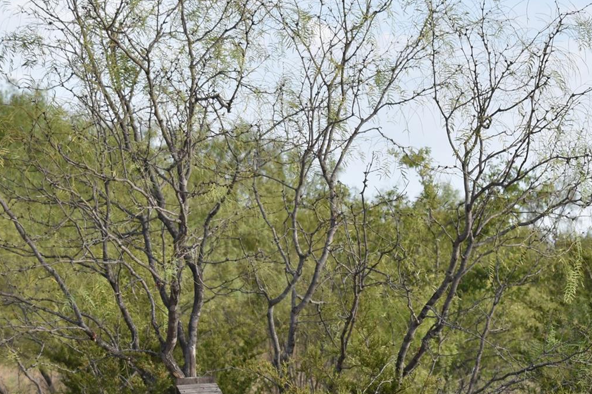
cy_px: 347
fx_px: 2762
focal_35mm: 168
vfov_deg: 8.1
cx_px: 239
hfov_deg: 12.2
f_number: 7.1
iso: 200
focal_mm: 55
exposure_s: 1/250
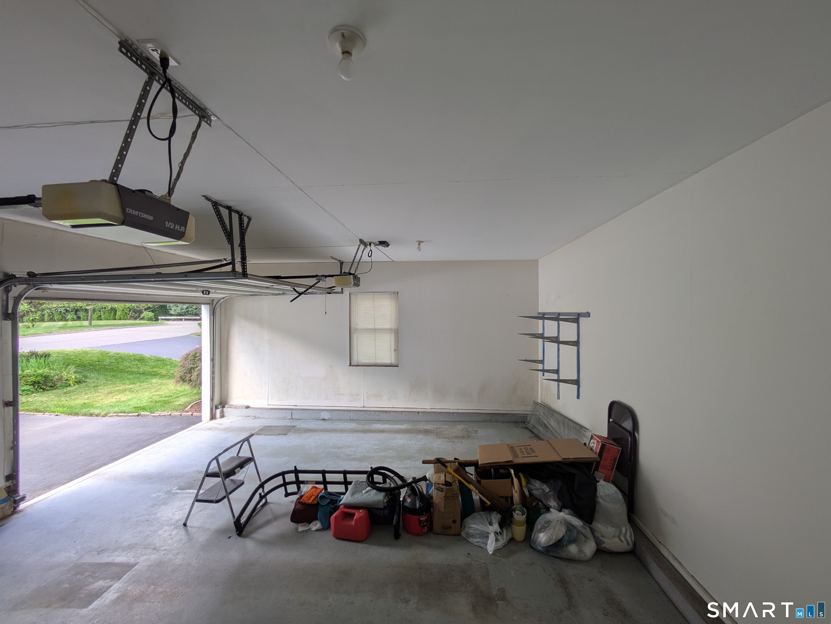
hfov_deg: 102.0
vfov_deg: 85.7
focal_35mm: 14
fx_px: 336
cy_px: 312
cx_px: 416
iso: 48
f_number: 2.2
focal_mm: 1.83
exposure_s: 1/212
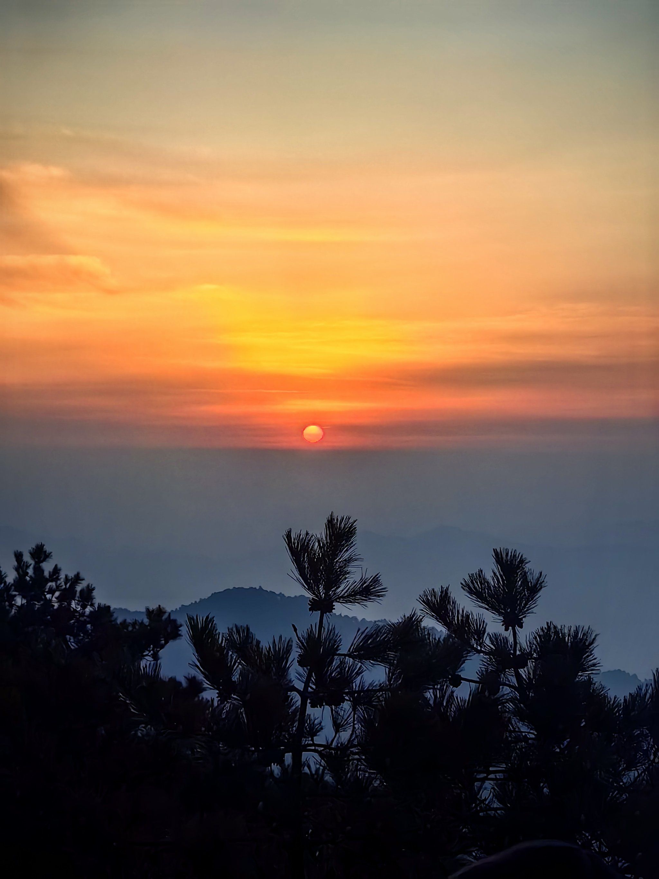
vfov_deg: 23.8
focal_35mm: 82
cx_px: 330
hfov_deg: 18.0
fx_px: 2082
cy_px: 440
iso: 80
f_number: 2
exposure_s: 1/1250
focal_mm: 5.75
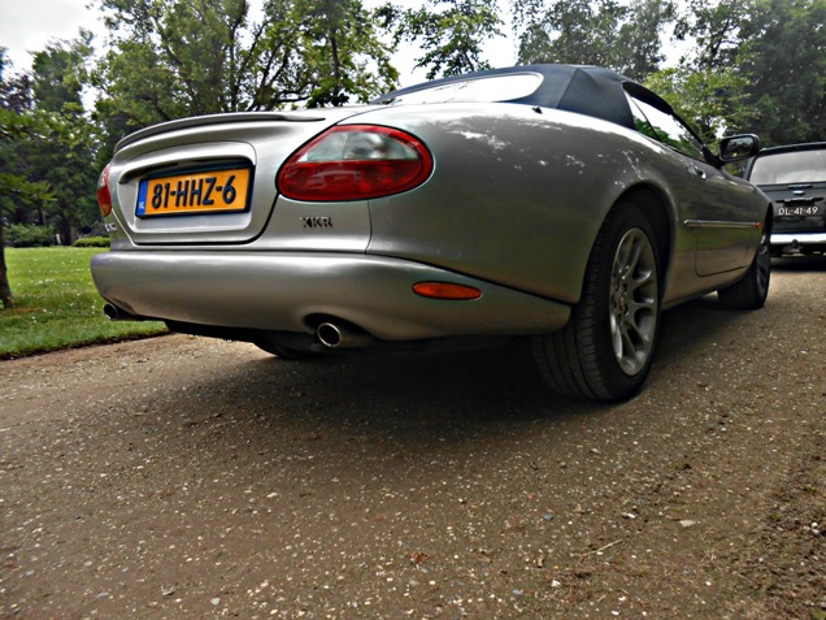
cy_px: 310
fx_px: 620
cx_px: 413
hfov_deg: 67.3
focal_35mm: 26
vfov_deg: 53.1
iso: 80
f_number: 3.5
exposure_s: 1/200
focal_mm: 4.6
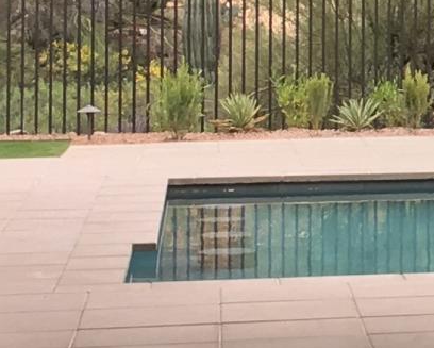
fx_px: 2674
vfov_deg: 7.4
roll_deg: -0.1
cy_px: -16
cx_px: 965
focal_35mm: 208
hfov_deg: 8.6
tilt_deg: +1.1
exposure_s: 1/288
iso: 25
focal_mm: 4.15
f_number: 2.2
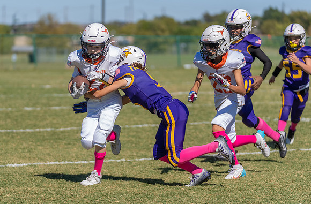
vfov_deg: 7.0
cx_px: 114
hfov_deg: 10.6
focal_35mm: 194
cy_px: 100
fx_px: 1671
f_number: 2.8
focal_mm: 138
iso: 100
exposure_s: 1/2000
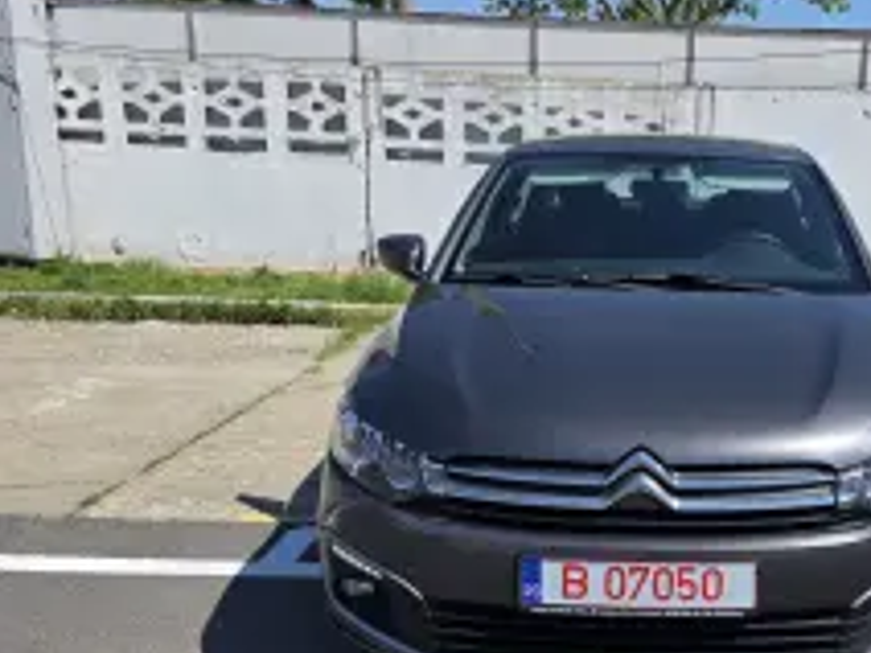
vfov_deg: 36.4
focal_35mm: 39
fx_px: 981
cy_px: 444
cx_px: 670
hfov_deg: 45.9
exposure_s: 1/7061
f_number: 1.7
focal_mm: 6.3
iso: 80
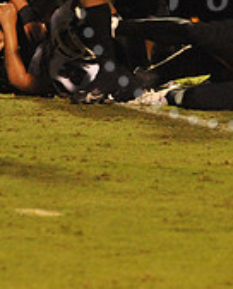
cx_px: 233
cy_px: -36
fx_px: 5514
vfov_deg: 3.0
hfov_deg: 2.4
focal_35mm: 642
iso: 6400
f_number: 5.6
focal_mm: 200
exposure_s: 1/200
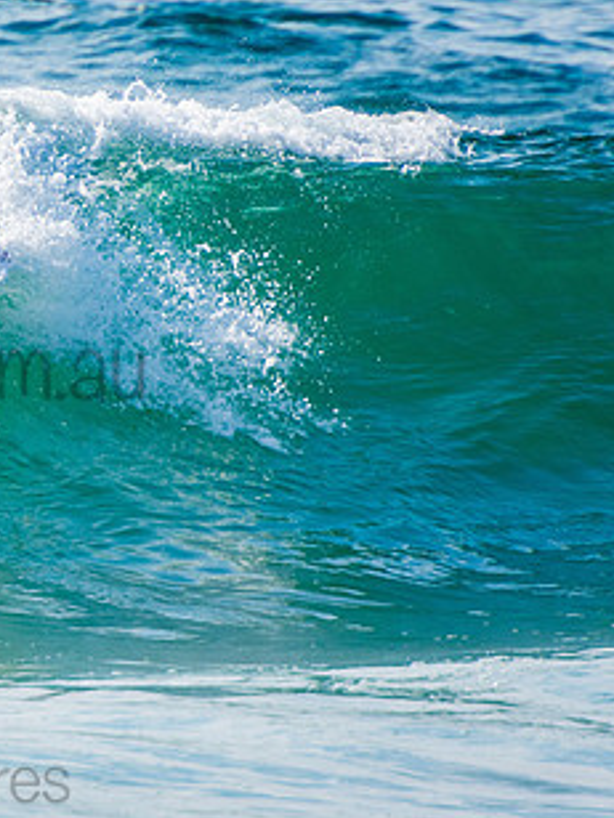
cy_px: 339
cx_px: -136
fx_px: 25660
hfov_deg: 1.4
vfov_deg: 1.8
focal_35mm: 1085
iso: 400
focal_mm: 400
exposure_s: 1/2000
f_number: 5.6
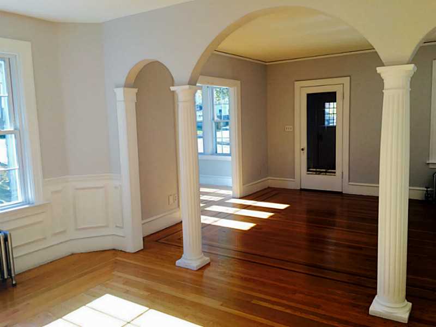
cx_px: 218
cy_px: 164
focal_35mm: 29
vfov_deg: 48.2
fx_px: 365
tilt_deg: -6.2
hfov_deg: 61.7
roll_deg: +1.3
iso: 32
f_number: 2.2
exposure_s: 1/120
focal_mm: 4.15
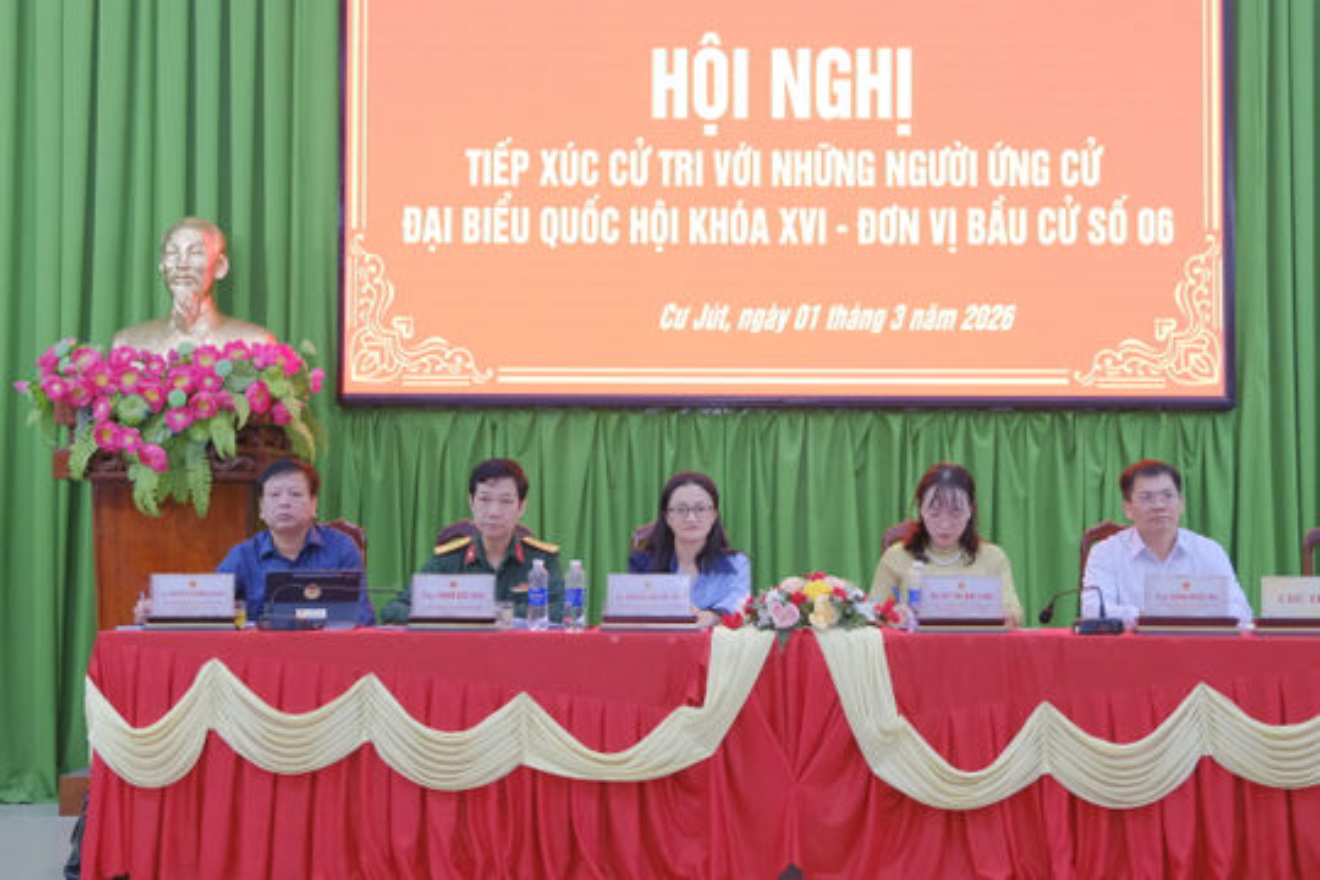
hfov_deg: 42.7
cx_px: 660
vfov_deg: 29.2
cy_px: 440
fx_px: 1687
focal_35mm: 46
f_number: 4
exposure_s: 1/100
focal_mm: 30.8
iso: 3200
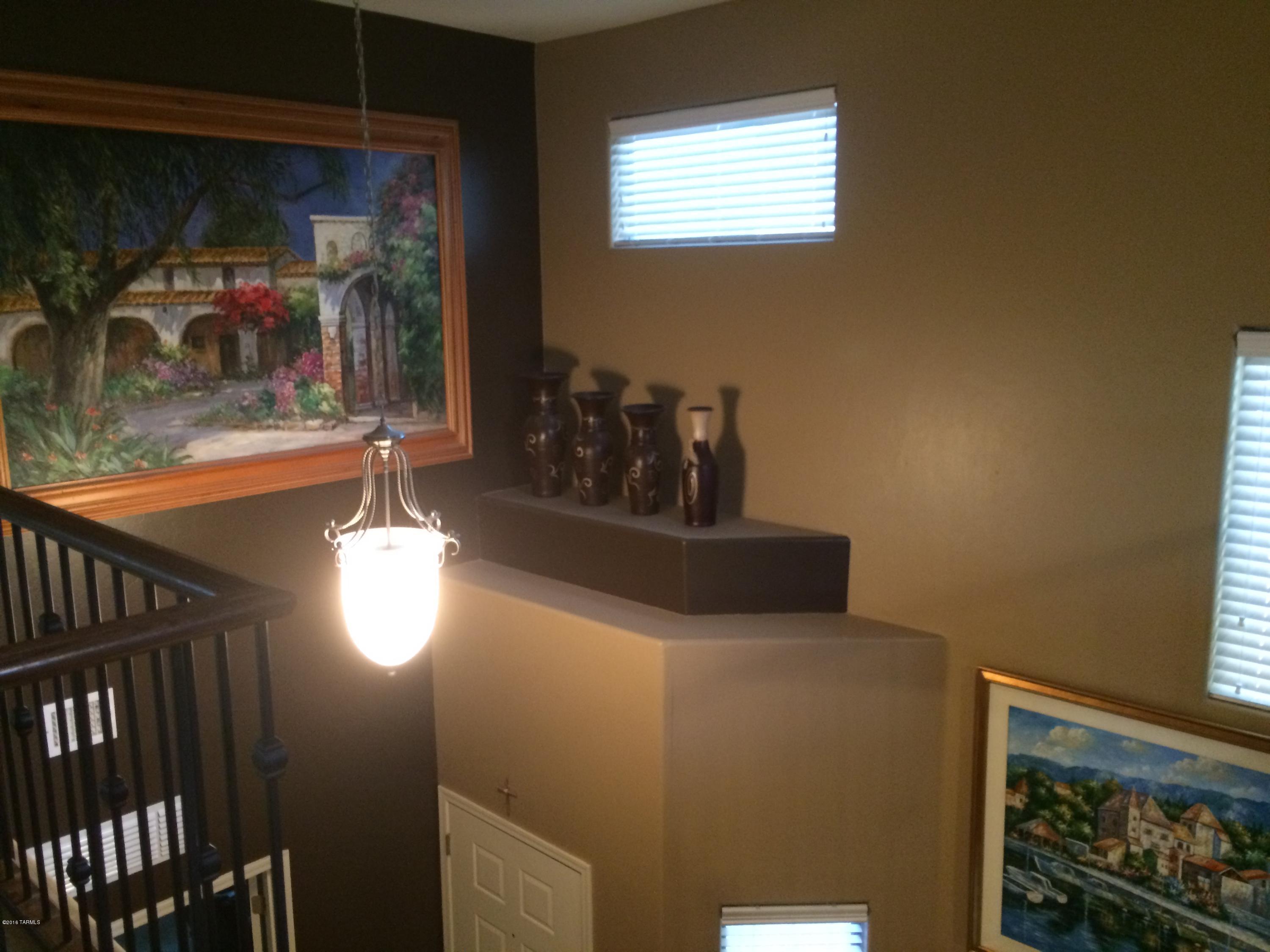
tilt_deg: -11.8
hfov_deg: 61.7
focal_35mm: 29
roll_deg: +1.6
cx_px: 635
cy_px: 476
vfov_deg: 48.2
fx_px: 1064
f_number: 2.2
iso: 320
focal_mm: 4.15
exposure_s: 1/17
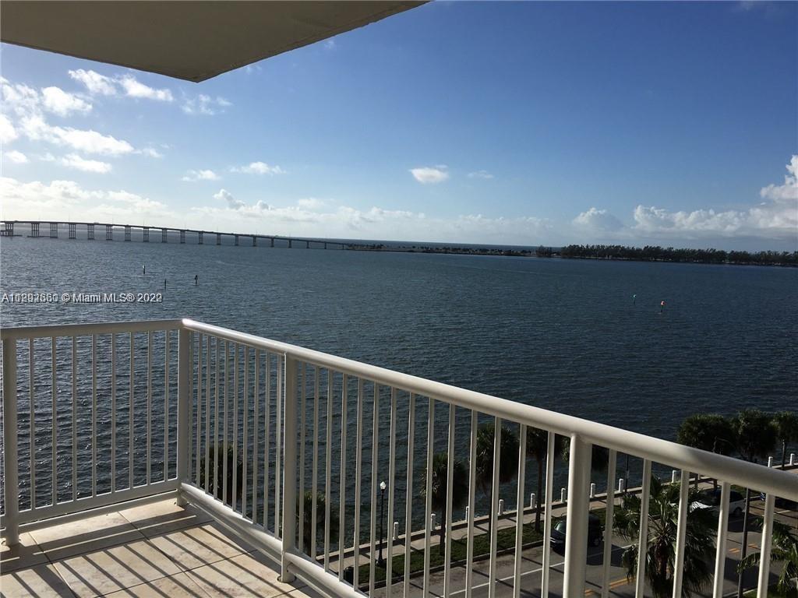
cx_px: 399
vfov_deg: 48.2
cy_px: 299
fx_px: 669
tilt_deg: -4.2
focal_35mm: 29
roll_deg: -3.5
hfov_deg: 61.7
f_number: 2.2
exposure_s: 1/3663
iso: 25
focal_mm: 4.15
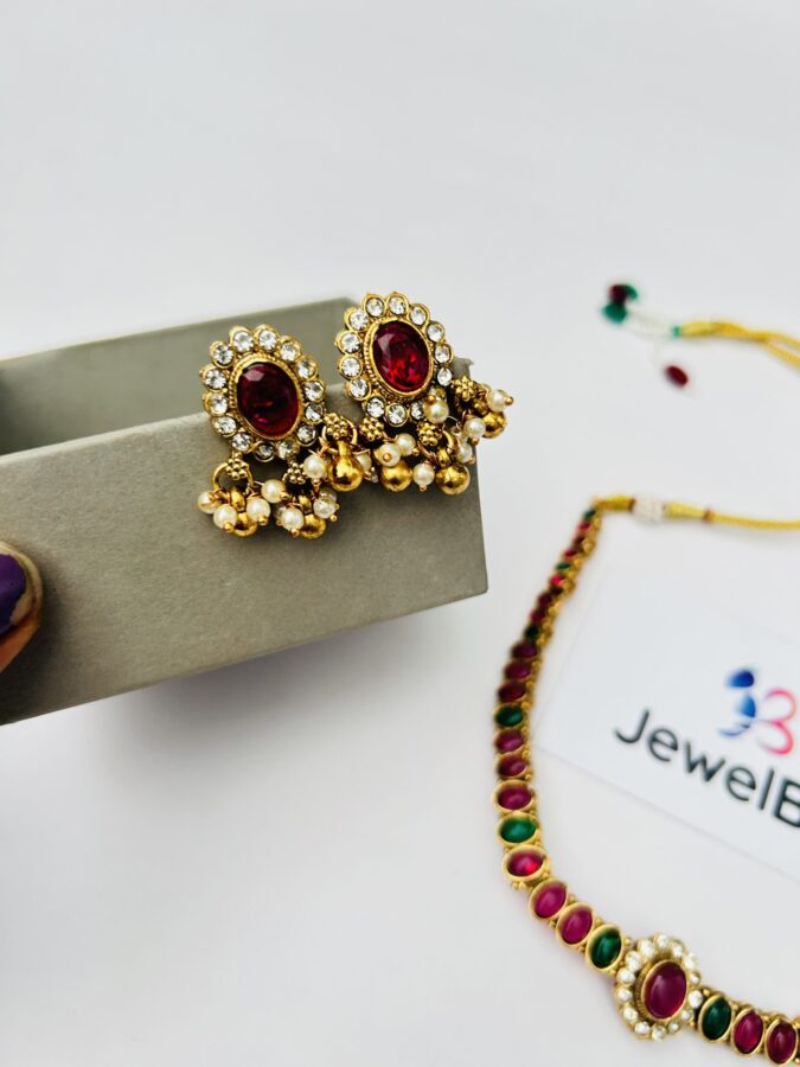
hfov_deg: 53.1
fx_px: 801
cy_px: 534
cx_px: 400
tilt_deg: -62.8
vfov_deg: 67.3
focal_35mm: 26
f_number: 1.5
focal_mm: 5.7
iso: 125
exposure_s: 1/100
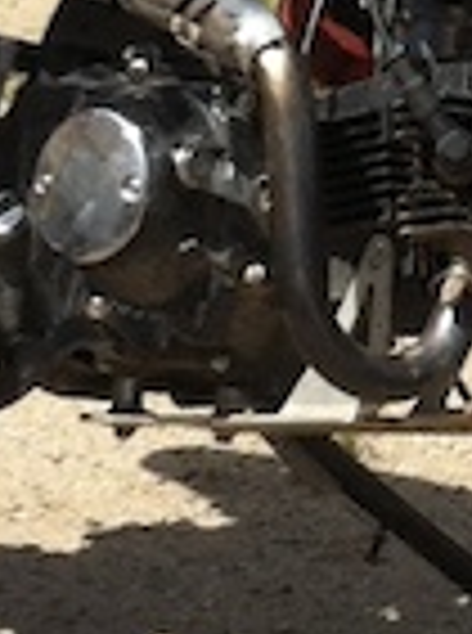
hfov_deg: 7.4
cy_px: -45
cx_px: 468
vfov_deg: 9.9
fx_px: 3634
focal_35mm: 199
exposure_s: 1/1500
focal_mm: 3.85
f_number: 2.8
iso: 80
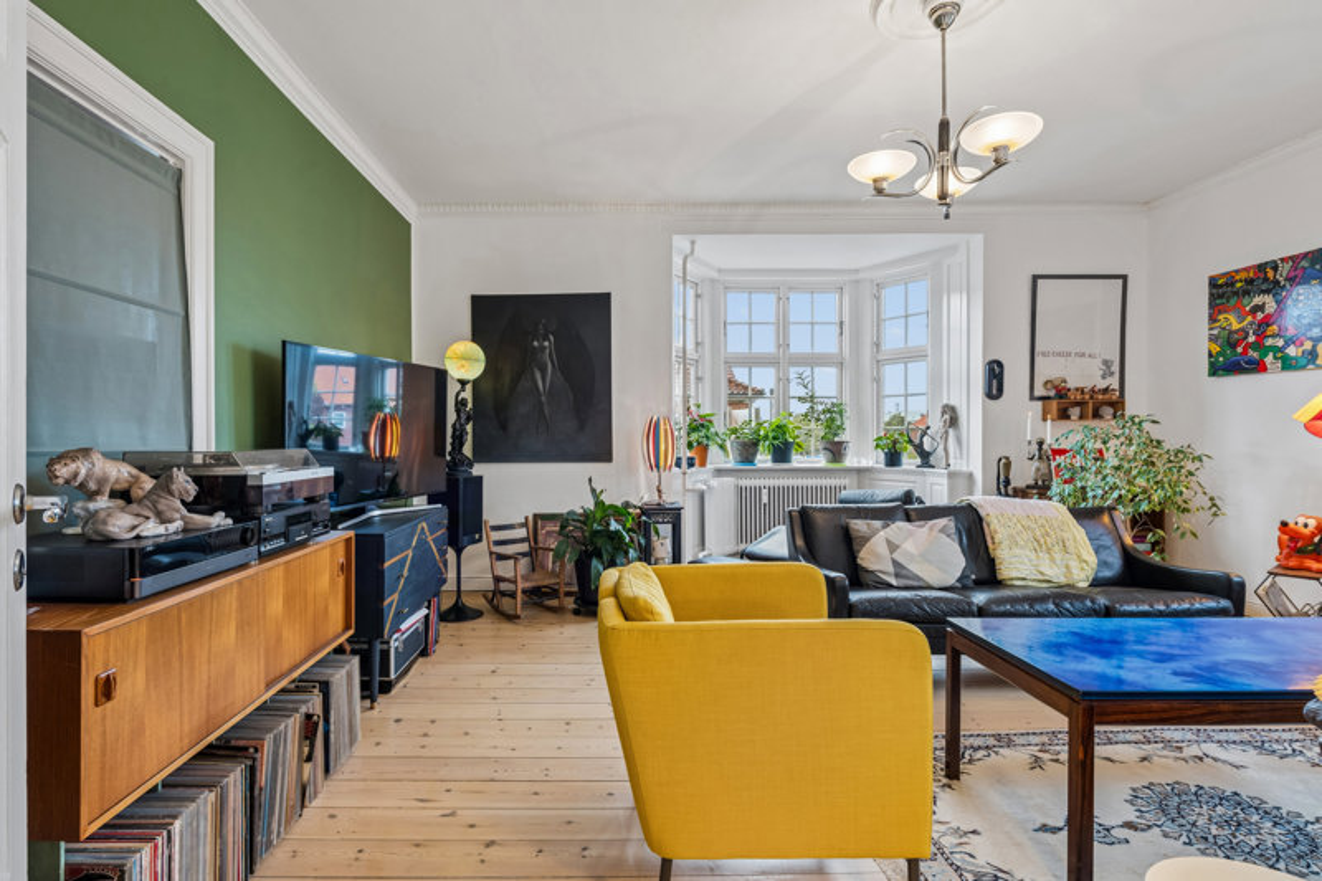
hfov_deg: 93.3
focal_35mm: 17
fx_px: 624
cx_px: 661
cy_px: 440
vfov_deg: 70.4
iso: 160
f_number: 9
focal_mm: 17
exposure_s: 1/3.33
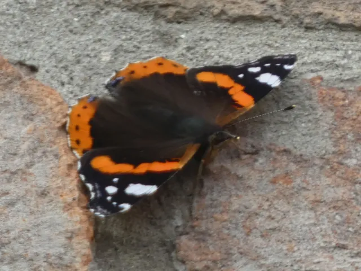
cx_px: 180
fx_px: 12473
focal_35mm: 1196
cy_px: 136
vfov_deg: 1.2
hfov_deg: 1.7
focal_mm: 214.2
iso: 160
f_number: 5.9
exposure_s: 1/125
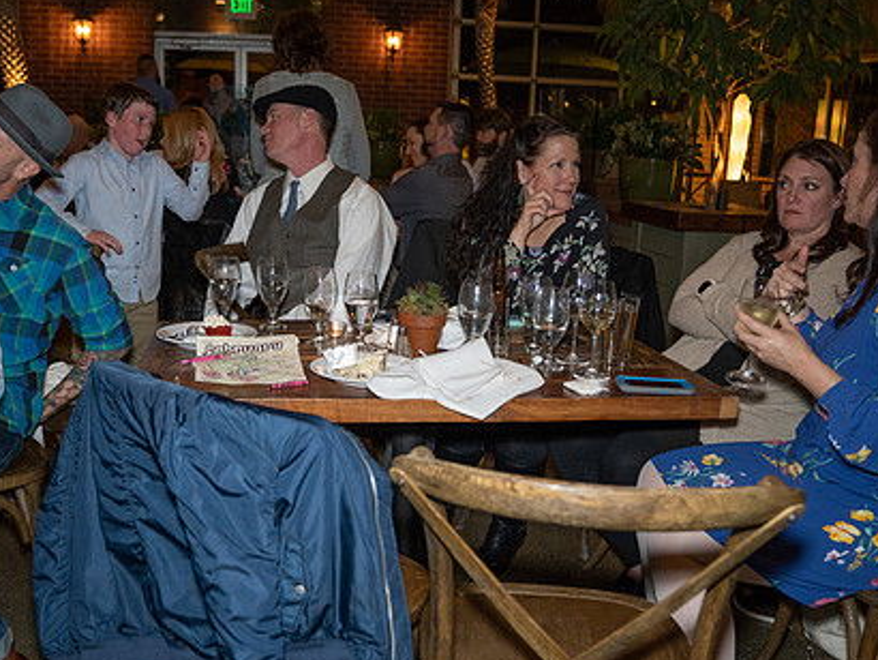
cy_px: 316
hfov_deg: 53.8
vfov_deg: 41.8
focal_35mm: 34
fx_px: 863
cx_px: 381
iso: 2500
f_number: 2.8
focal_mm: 25
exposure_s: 1/250
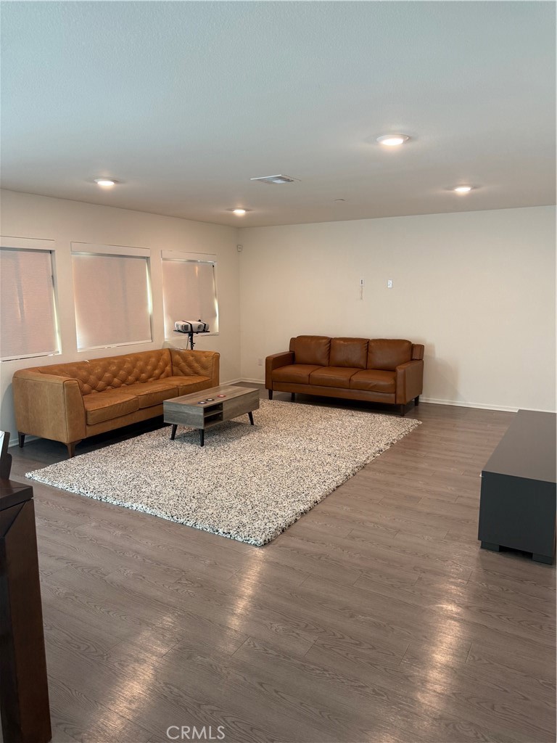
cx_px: 278
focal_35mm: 24
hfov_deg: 56.8
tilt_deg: -7.8
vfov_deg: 71.6
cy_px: 372
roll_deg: +2.4
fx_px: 515
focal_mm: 6.76
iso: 100
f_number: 1.78
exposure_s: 1/60
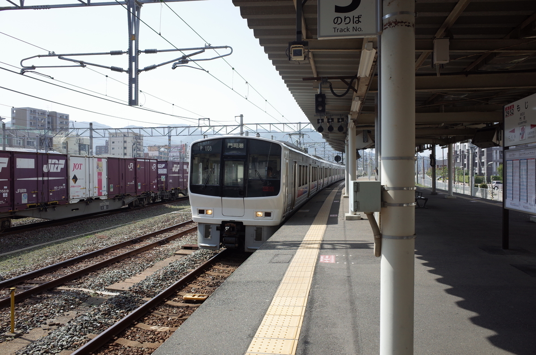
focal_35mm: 28
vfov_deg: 46.2
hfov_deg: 65.6
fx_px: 416
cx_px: 268
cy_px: 178
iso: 200
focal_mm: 18.3
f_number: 5.6
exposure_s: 1/500
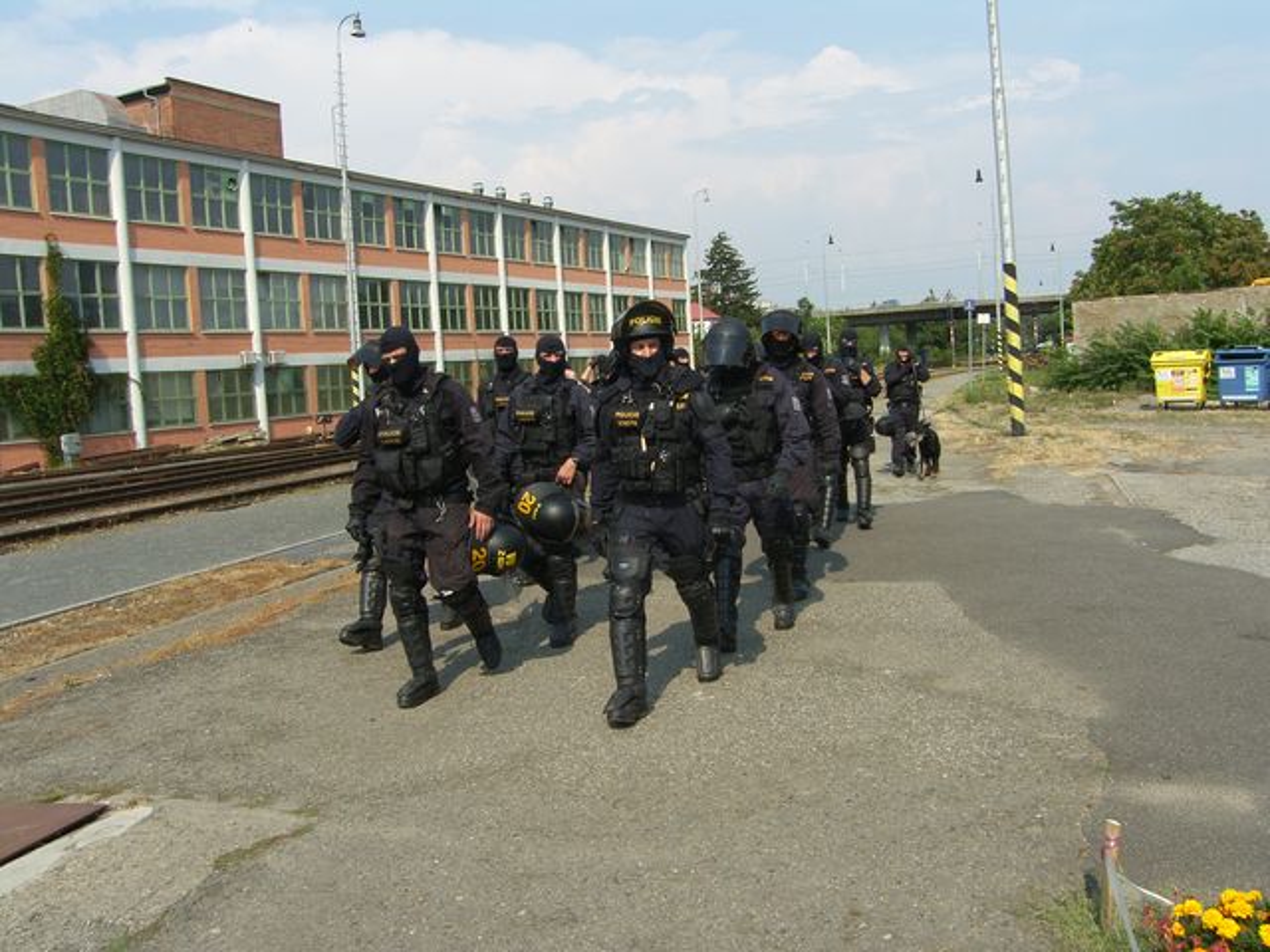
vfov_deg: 49.7
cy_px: 476
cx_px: 635
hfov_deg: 63.4
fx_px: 1027
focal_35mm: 28
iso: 50
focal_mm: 7.4
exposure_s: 1/250
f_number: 7.1
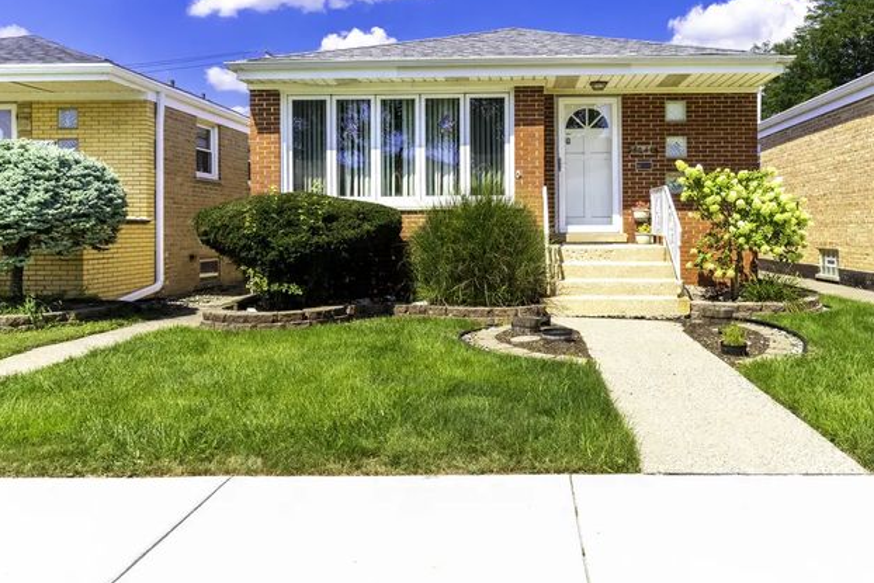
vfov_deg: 46.4
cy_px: 270
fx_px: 680
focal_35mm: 28
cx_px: 514
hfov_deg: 65.0
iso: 200
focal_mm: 17
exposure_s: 1/6400
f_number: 9
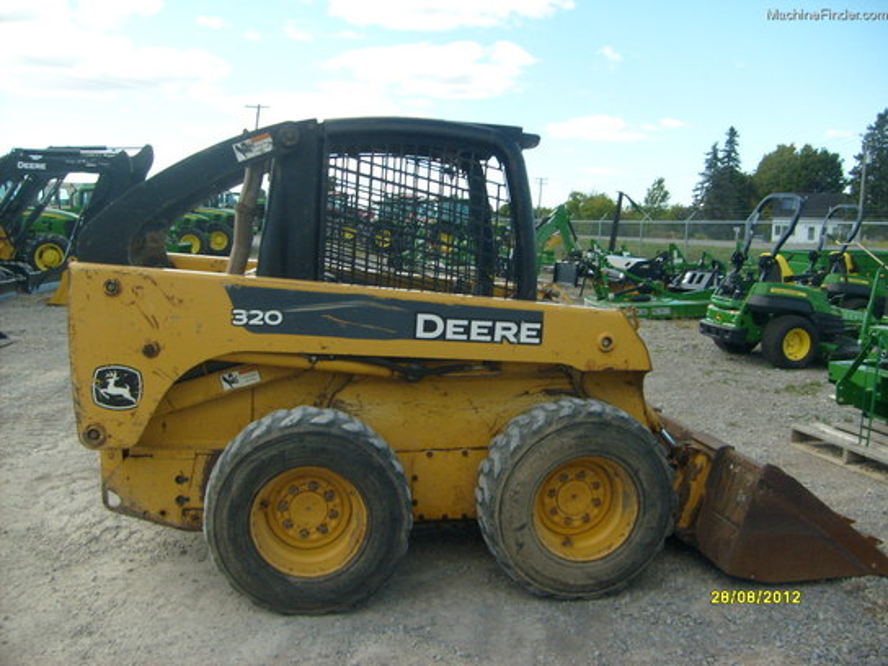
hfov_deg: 52.6
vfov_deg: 40.7
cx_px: 444
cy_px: 333
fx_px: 898
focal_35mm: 35
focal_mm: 5.8
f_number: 7.1
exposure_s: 1/125
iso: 80
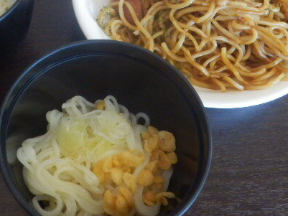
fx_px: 491
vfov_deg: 24.5
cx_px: 95
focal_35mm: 59
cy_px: 52
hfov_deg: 32.4
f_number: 3.9
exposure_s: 1/40
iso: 800
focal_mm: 6.6
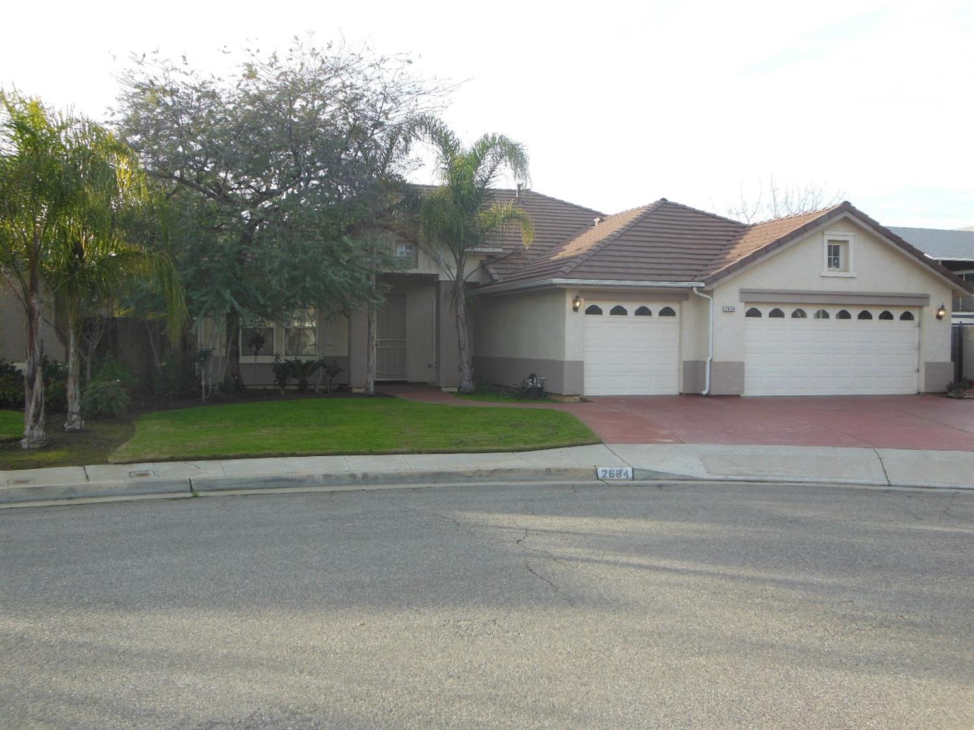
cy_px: 365
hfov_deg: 55.4
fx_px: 929
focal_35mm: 33
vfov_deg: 42.9
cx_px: 487
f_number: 3.5
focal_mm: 6
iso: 125
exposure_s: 1/400
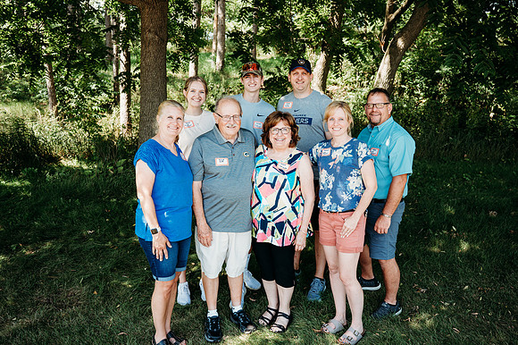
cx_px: 259
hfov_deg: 60.4
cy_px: 164
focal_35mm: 31
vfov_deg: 42.4
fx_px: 445
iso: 200
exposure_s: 1/200
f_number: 3.5
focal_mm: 29.5
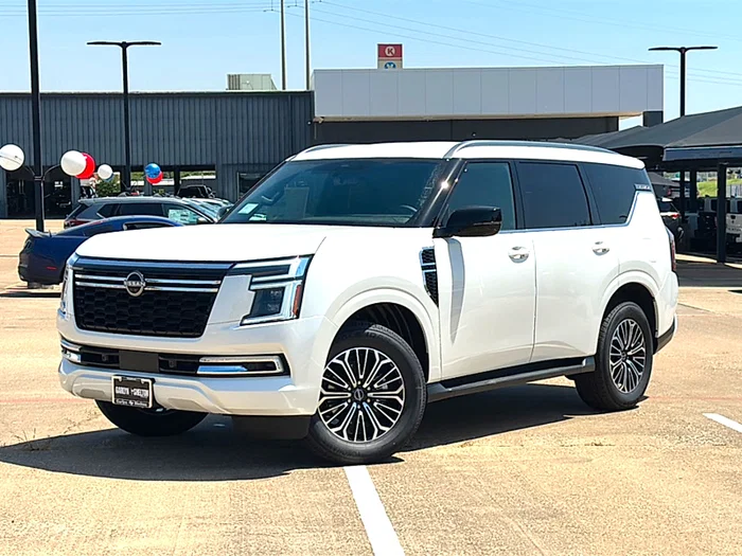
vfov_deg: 25.2
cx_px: 371
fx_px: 1243
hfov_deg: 33.2
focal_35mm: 58
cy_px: 278
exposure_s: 1/6711
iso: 64
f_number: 1.78
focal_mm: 6.86
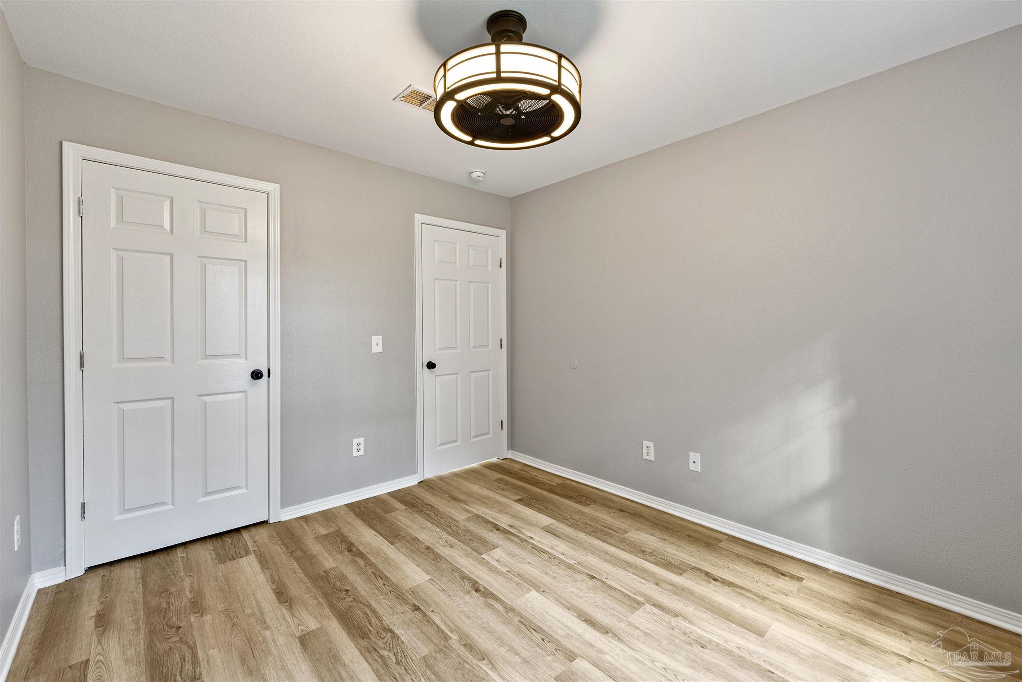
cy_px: 341
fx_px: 398
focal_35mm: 14
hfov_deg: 104.2
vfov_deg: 81.3
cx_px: 511
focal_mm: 14
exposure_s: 1.3
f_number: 6.3
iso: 320
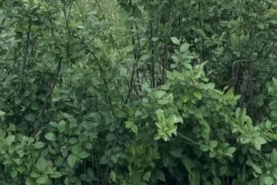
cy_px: -322
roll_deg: -0.1
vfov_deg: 8.7
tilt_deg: +2.0
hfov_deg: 14.9
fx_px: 1054
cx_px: 70
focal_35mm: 137
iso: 80
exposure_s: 1/3802
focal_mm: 6.76
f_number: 1.78
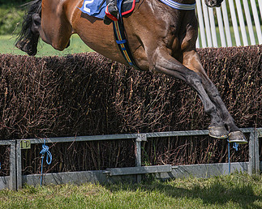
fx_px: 2495
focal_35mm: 322
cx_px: 138
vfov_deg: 4.8
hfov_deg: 6.0
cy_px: 18
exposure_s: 1/3200
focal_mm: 110
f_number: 4
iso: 200
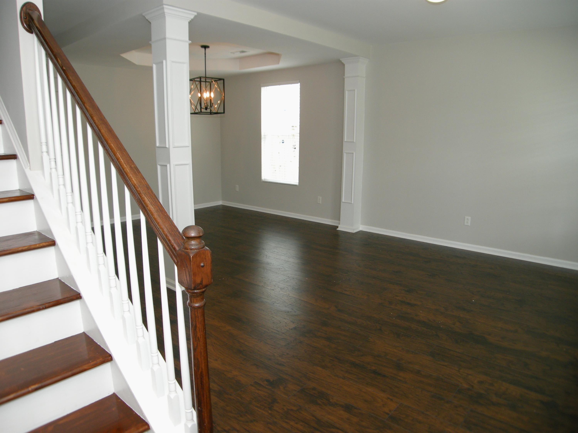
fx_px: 584
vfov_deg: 40.7
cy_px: 216
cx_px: 289
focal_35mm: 35
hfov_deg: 52.6
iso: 111
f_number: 2.7
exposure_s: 1/30
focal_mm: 7.5
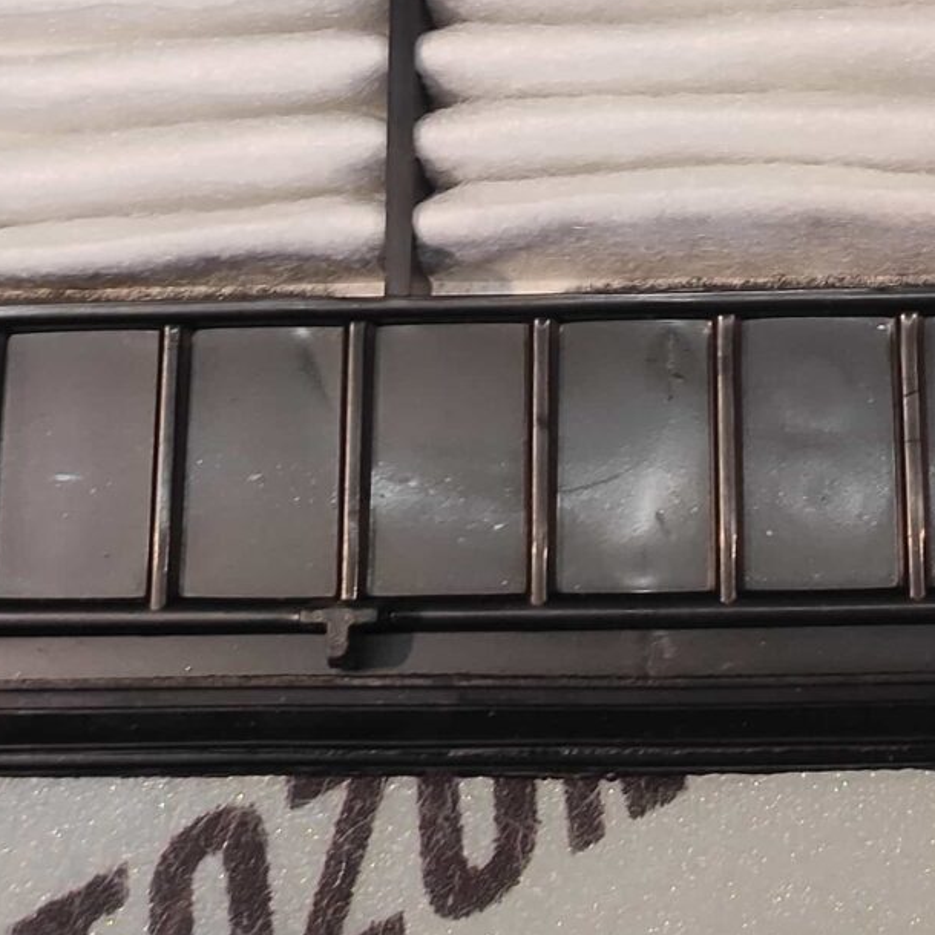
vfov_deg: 23.1
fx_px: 1925
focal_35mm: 63
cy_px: -389
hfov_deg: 26.8
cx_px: 742
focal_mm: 4.74
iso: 120
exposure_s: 1/50
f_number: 1.79
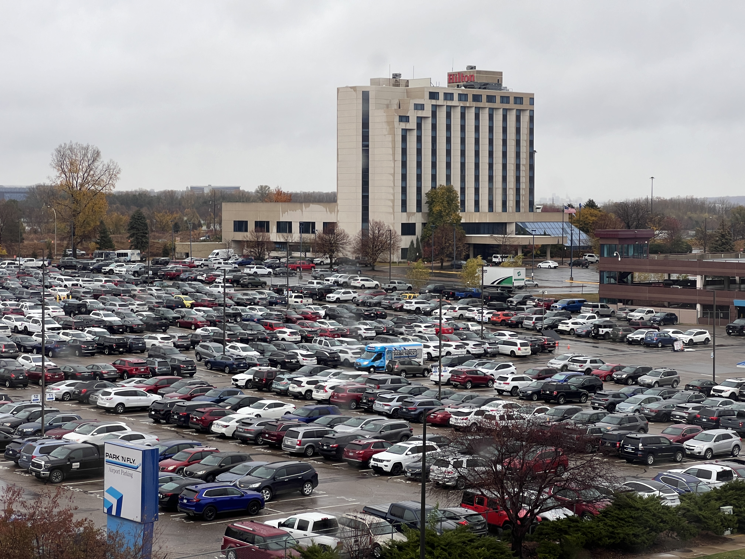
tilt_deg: -1.7
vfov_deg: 19.1
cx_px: 372
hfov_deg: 25.3
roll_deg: -0.3
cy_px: 280
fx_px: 1657
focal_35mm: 77
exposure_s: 1/99
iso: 40
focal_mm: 9
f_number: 2.8
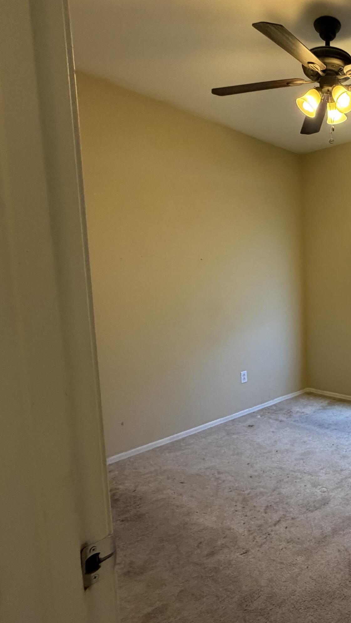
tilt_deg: -4.5
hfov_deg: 41.0
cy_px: 316
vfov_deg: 78.7
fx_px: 381
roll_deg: +1.5
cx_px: 375
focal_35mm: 23
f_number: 2.2
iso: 400
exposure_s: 1/60
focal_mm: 2.22
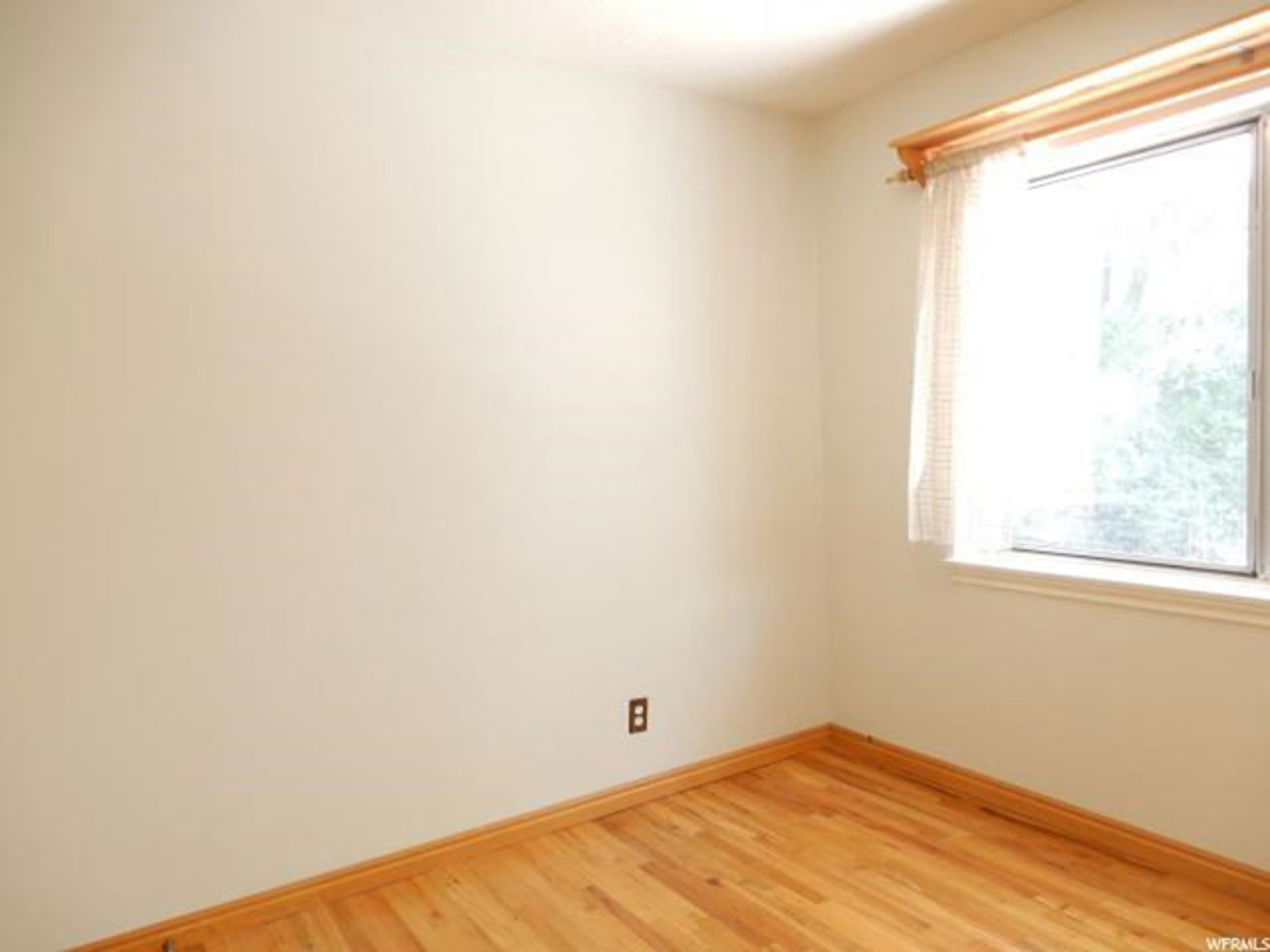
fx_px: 881
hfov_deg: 71.6
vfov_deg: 56.8
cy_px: 476
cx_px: 635
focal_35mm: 24
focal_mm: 4.3
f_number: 3.4
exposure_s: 1/30
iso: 250
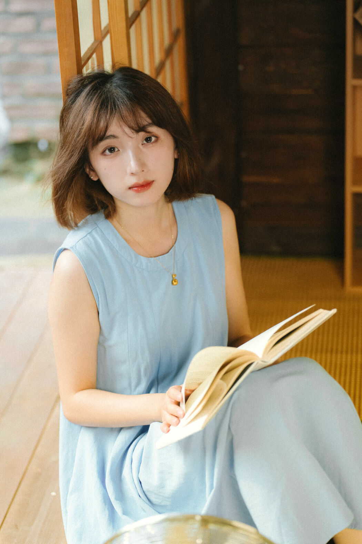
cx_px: 181
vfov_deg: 22.9
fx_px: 1342
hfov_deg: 15.4
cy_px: 272
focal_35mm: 89
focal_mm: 89
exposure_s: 1/320
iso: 400
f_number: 2.8
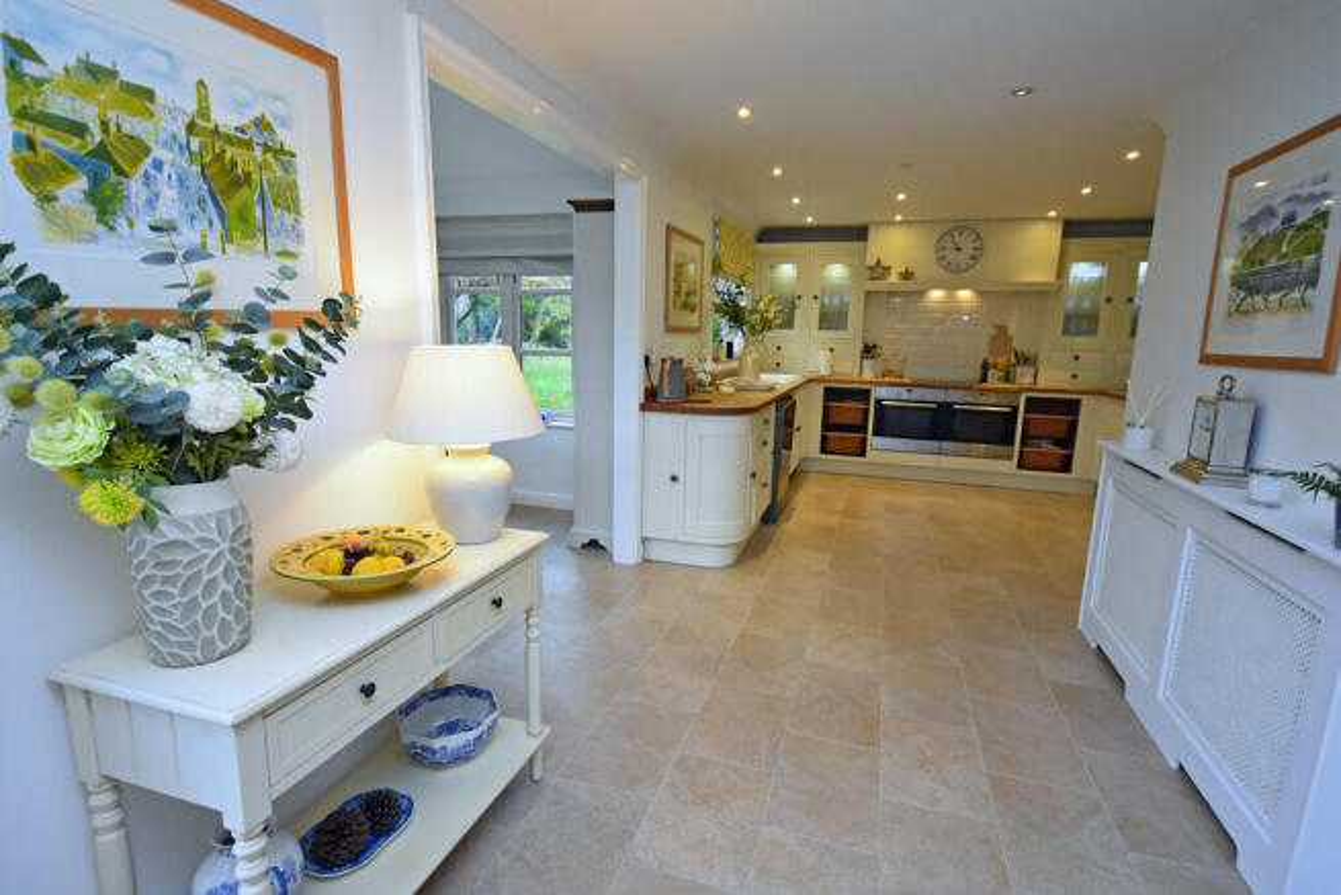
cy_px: 448
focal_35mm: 18
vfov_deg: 67.4
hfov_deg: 90.0
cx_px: 670
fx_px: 671
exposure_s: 1/60
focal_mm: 12
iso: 1000
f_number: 4.5
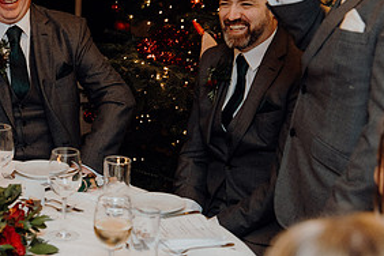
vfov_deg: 13.2
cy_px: 58
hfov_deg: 19.8
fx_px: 1099
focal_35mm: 103
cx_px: 128
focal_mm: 50
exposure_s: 1/160
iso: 2500
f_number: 3.5
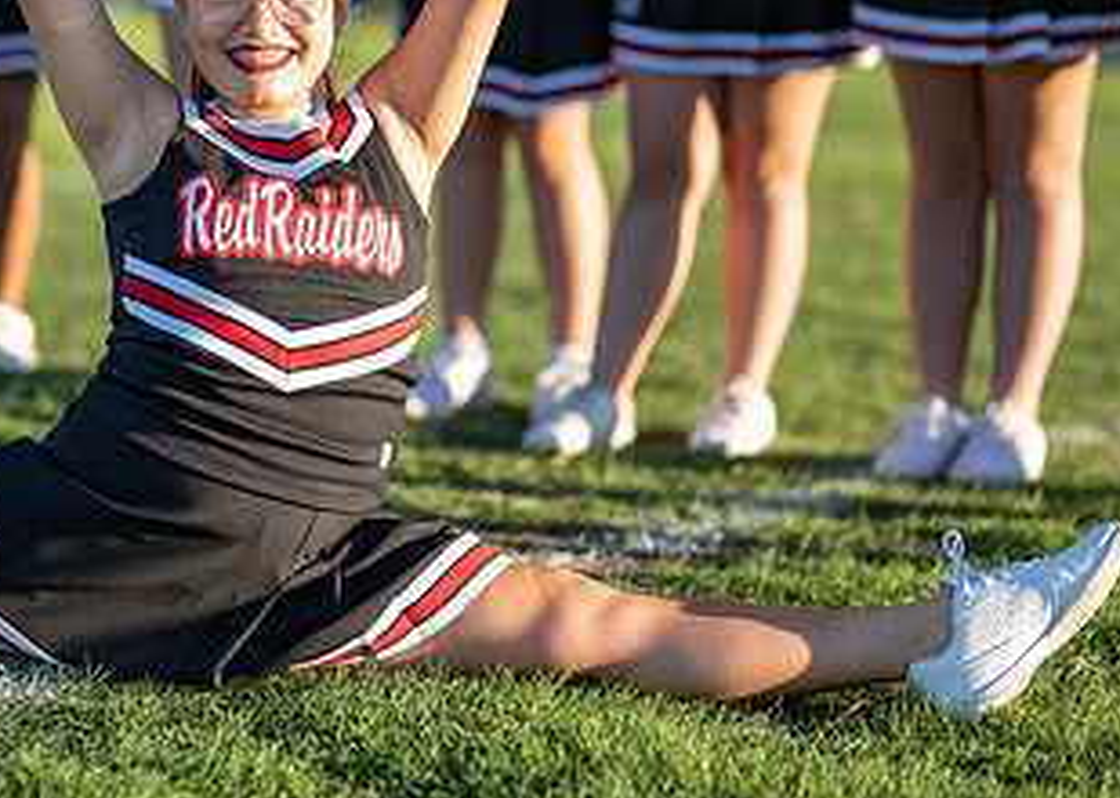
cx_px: 311
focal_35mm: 109
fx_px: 3463
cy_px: 135
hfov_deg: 18.3
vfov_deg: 13.1
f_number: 1.2
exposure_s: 1/5000
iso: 160
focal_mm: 50
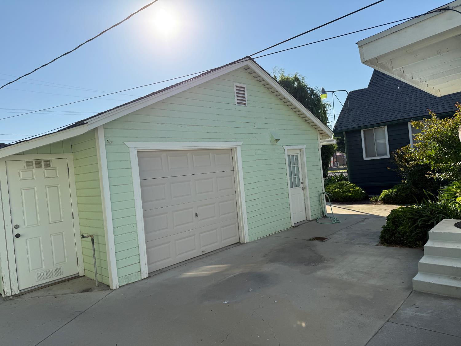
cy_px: 173
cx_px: 230
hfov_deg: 71.6
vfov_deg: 56.8
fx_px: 320
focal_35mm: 24
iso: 80
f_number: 1.78
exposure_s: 1/3759
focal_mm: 6.76
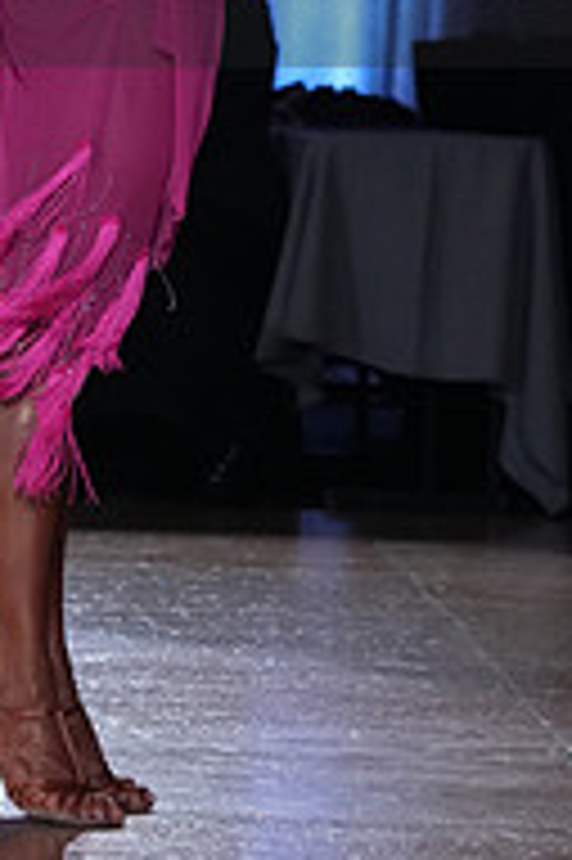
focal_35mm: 304
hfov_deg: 4.5
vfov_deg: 6.7
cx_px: 56
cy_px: -81
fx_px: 7258
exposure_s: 1/400
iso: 2500
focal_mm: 100
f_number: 5
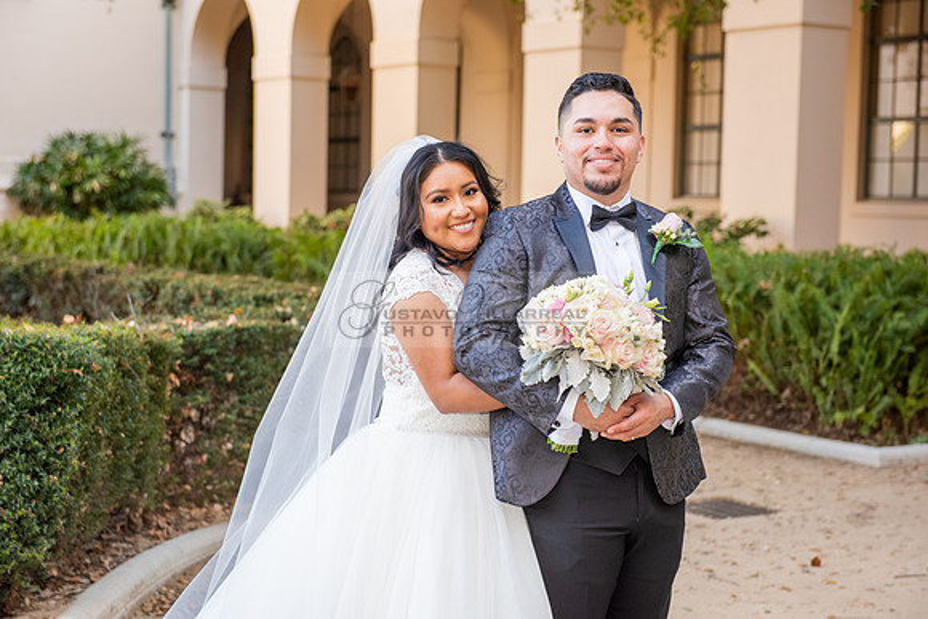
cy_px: 310
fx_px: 1805
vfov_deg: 19.5
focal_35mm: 70
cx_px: 464
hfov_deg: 28.8
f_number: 4.5
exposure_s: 1/200
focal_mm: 70
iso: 640
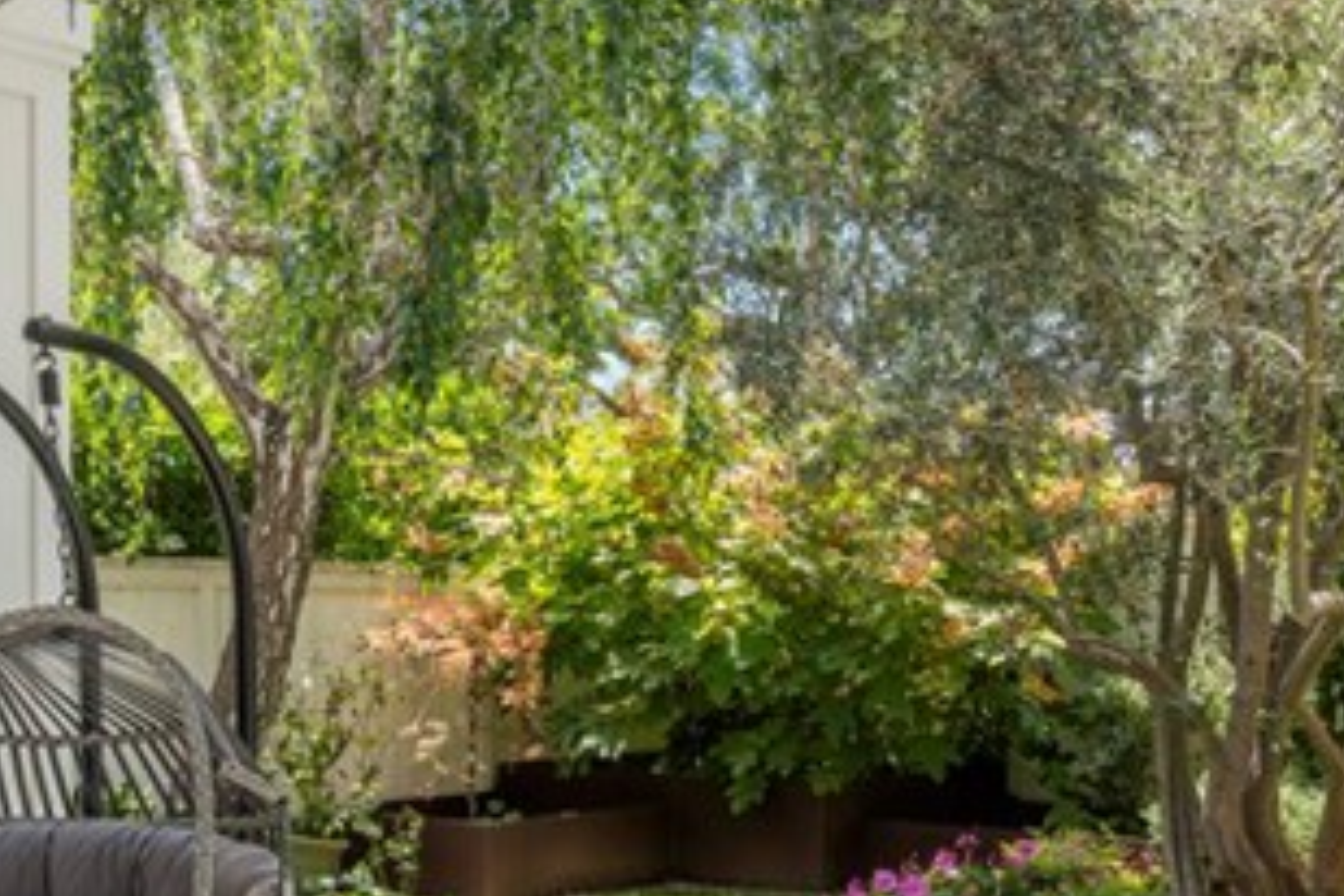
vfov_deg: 25.3
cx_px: 387
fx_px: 1979
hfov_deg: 36.9
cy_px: 642
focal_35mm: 53
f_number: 9
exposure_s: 1/15
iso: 125
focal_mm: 16
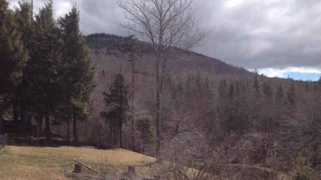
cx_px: 158
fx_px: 332
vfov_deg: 30.4
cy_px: 89
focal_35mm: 39
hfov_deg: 51.6
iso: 50
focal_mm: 4.28
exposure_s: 1/2208
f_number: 2.4
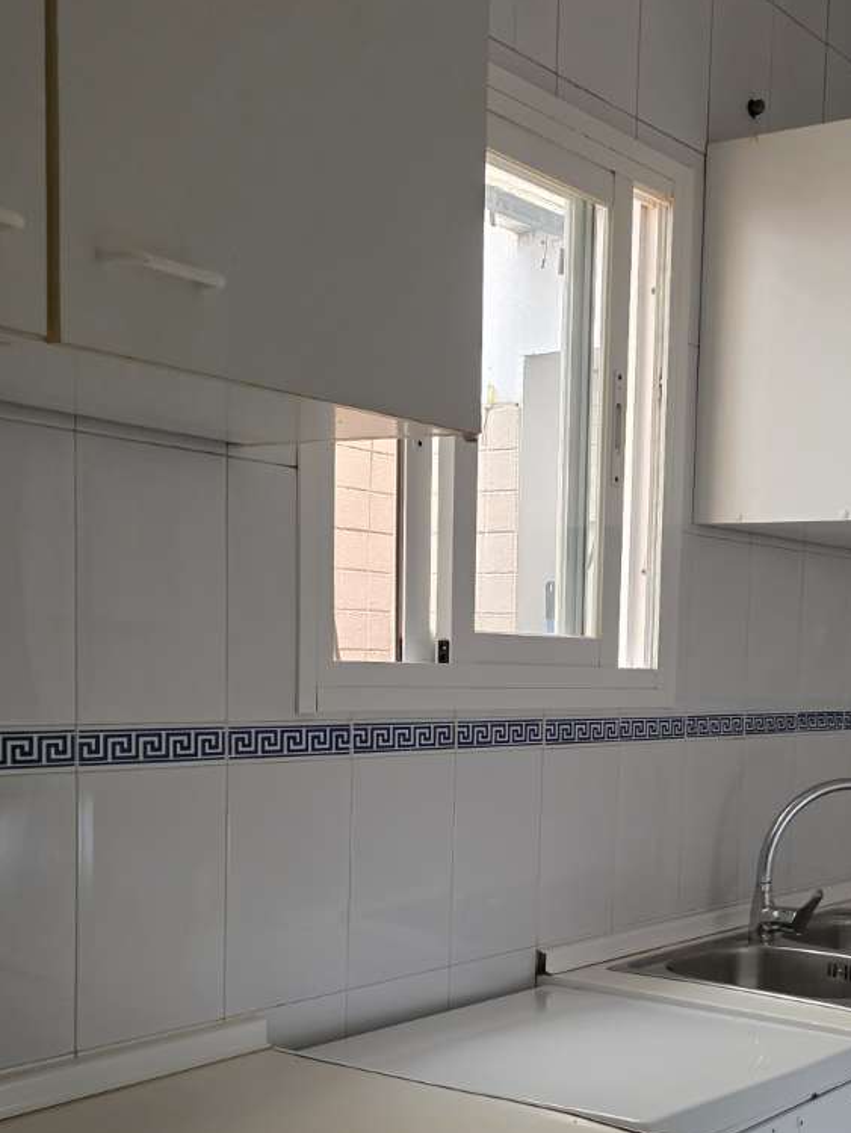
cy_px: 811
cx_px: 655
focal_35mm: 46
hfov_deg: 30.9
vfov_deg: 40.4
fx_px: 1507
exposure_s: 1/100
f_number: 1.7
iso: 800
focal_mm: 6.3
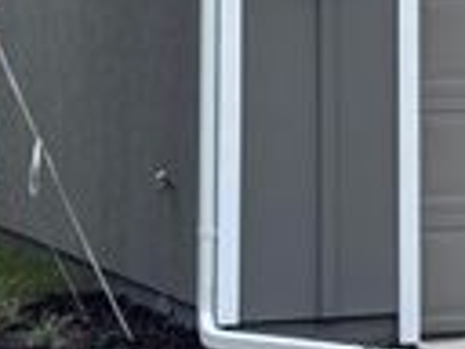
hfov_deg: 10.4
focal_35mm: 187
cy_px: -234
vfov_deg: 7.7
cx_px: 592
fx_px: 2512
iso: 64
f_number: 1.78
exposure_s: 1/3257
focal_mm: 6.86
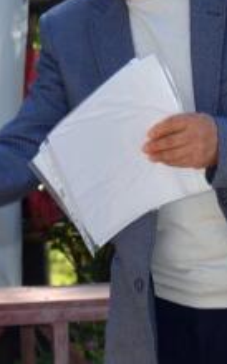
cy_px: 78
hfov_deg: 3.0
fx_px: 4343
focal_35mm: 439
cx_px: -142
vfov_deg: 4.8
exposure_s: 1/100
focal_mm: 105
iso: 200
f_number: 5
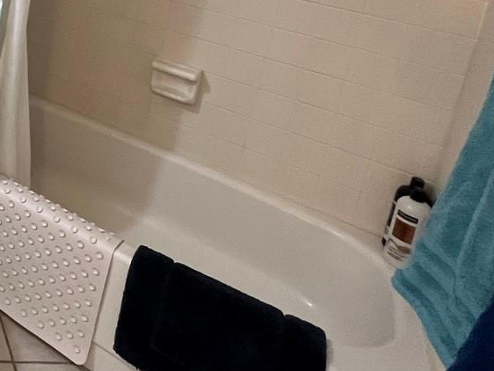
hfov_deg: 39.4
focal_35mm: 37
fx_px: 528
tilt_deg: -9.4
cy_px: -61
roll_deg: -7.9
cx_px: -69
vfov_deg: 32.7
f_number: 1.8
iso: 400
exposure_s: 1/60
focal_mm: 1.57
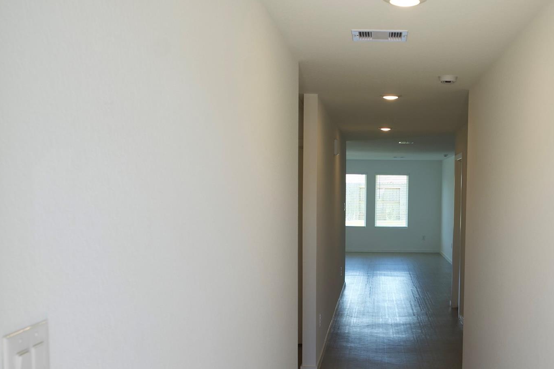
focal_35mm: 45
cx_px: 381
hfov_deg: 42.9
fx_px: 692
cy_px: 231
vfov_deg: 29.7
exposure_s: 1/30
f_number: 5.6
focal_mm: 20
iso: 100
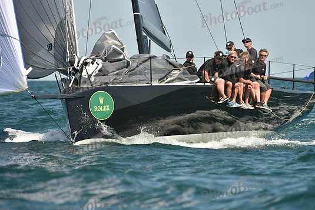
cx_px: 170
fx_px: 3798
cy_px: 106
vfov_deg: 3.2
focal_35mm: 434
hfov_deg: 4.7
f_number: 6.3
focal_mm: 400
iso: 250
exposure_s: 1/1250
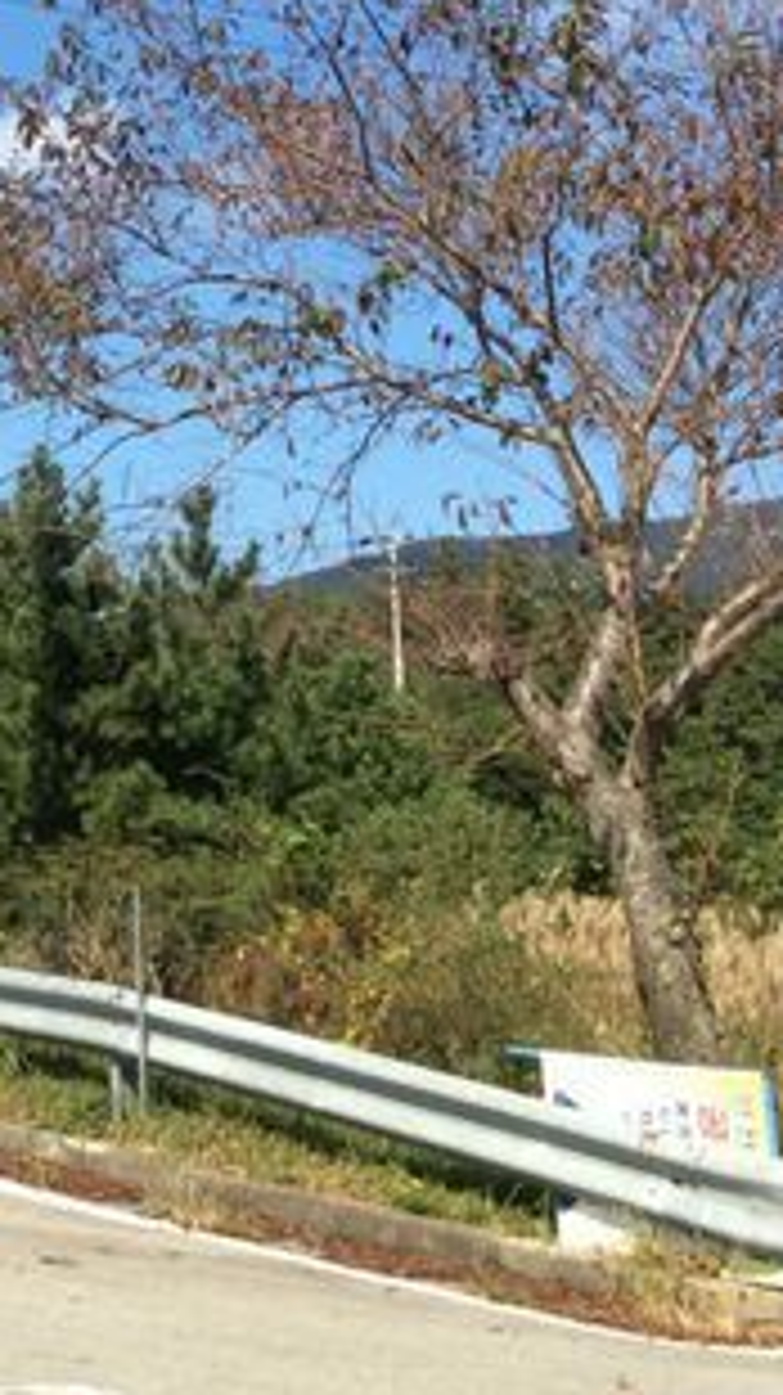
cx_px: 56
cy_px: 342
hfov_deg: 14.7
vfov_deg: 25.9
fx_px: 2995
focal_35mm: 81
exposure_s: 1/1300
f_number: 2.4
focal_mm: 3.3
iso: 32
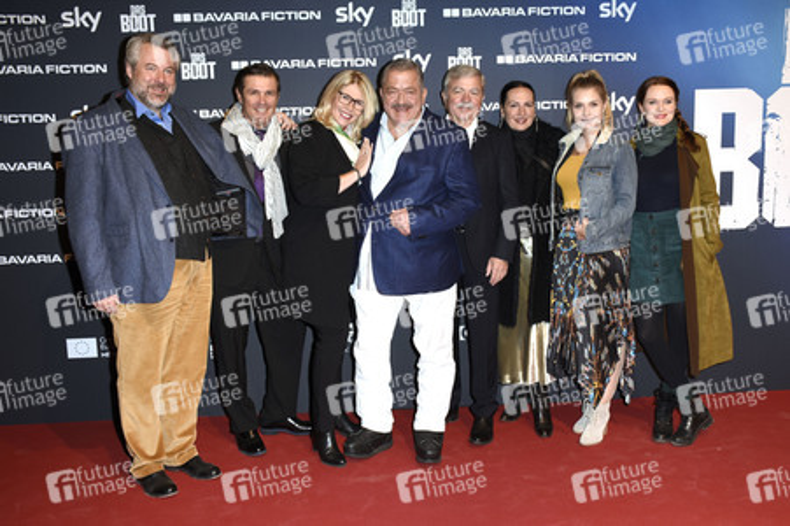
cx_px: 395
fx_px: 757
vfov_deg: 38.3
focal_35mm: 34
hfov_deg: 55.1
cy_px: 263
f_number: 6.3
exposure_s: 1/160
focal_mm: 23
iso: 500
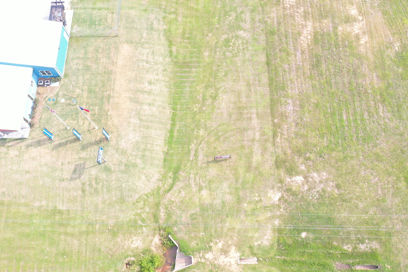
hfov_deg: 60.3
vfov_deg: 42.3
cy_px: 126
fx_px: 351
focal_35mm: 31
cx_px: 205
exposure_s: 1/120
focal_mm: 10.26
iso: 100
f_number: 4.5
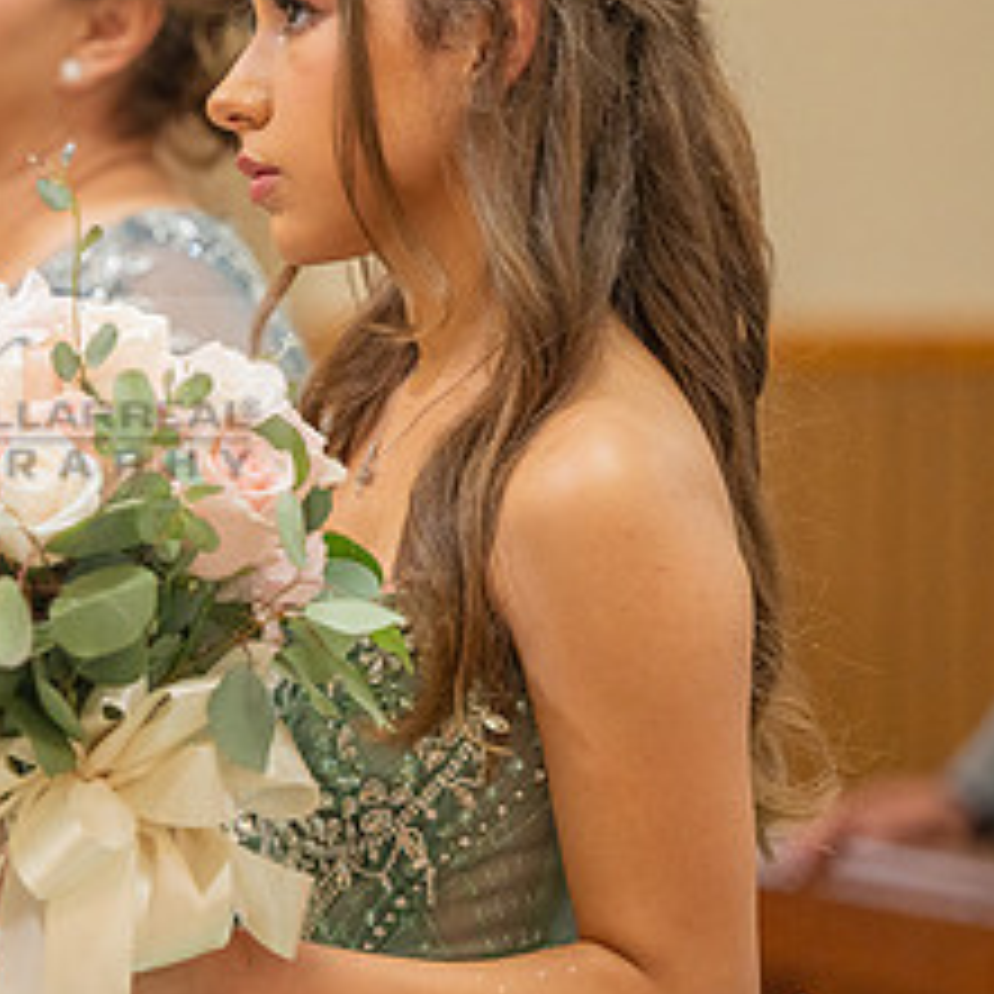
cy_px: 403
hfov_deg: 5.2
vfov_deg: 5.2
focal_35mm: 335
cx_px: -90
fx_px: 10883
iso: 1600
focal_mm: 150
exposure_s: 1/200
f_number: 2.8
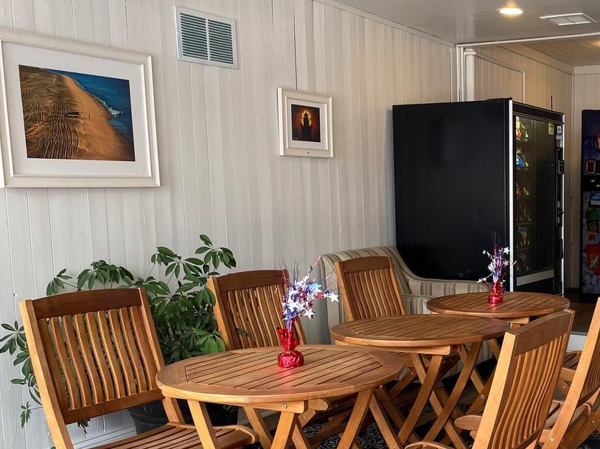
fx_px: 797
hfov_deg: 38.9
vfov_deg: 31.3
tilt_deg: -7.0
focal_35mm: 46
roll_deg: -0.5
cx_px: 520
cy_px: 284
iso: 80
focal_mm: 4.25
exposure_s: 1/120
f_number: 1.8
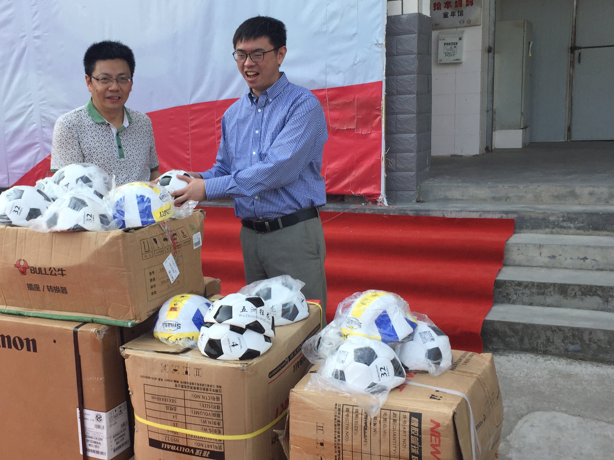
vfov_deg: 34.3
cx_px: 217
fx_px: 745
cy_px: 254
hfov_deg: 44.3
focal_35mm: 42
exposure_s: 1/618
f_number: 2.2
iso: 32
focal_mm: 4.15
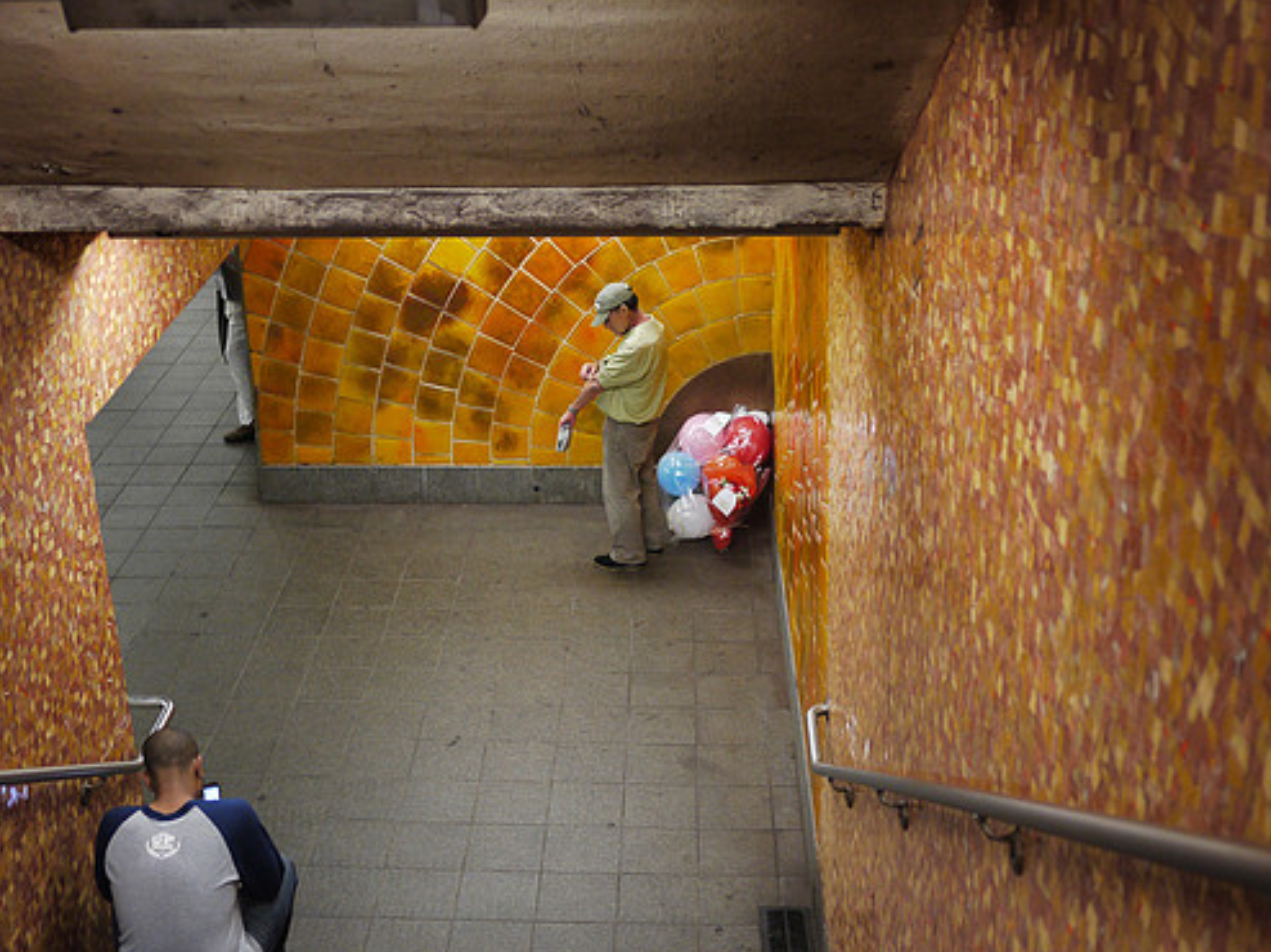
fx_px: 1725
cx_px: 592
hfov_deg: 40.4
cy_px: 536
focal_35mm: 47
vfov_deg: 30.8
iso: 400
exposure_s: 1/125
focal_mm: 20
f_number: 1.7
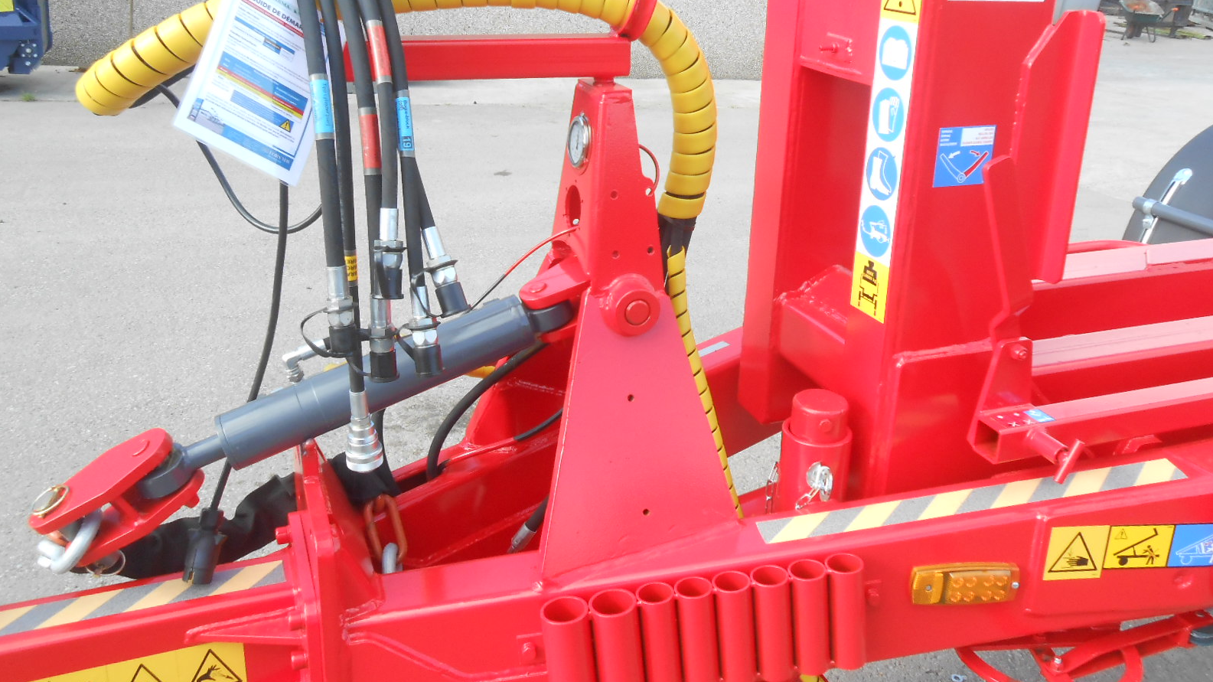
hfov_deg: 59.5
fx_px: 1061
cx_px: 610
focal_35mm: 33
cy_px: 243
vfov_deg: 35.4
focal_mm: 5.3
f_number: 3.8
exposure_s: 1/250
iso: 160
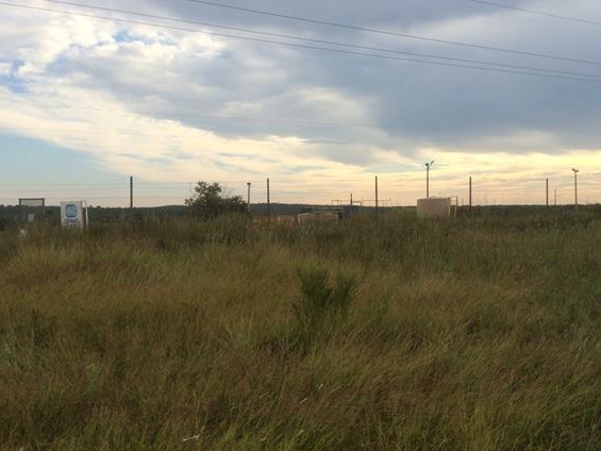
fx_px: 590
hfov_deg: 53.9
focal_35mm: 34
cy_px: 238
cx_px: 321
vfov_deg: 41.8
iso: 40
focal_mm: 4.12
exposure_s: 1/1001
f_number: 2.2
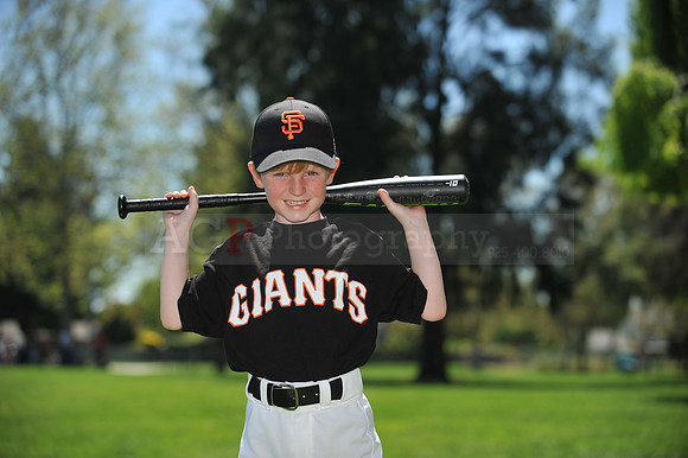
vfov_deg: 14.8
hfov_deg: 22.2
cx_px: 344
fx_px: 1757
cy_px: 229
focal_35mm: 92
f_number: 4
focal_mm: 92
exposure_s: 1/2000
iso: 200
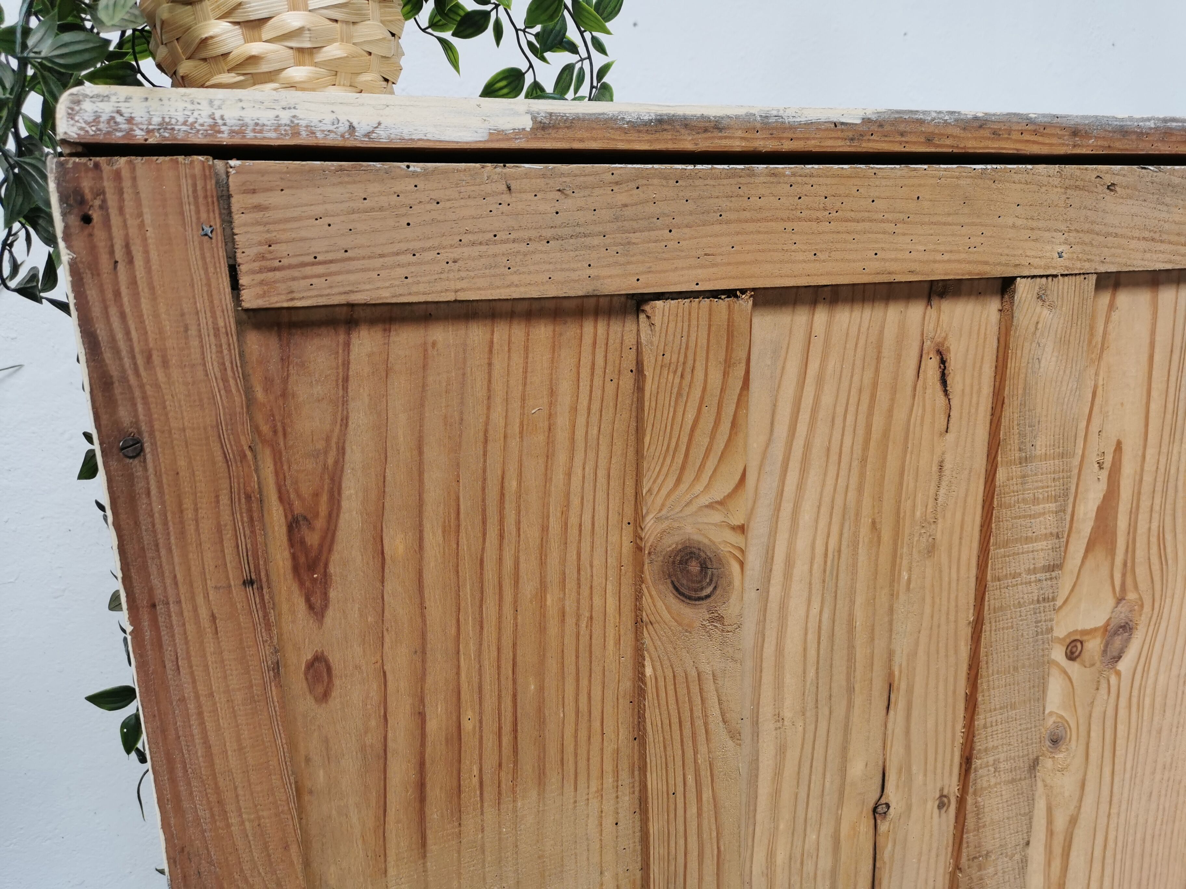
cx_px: 593
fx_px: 925
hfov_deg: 65.3
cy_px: 444
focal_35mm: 27
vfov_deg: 51.4
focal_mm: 5.58
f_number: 1.8
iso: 50
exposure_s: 1/160
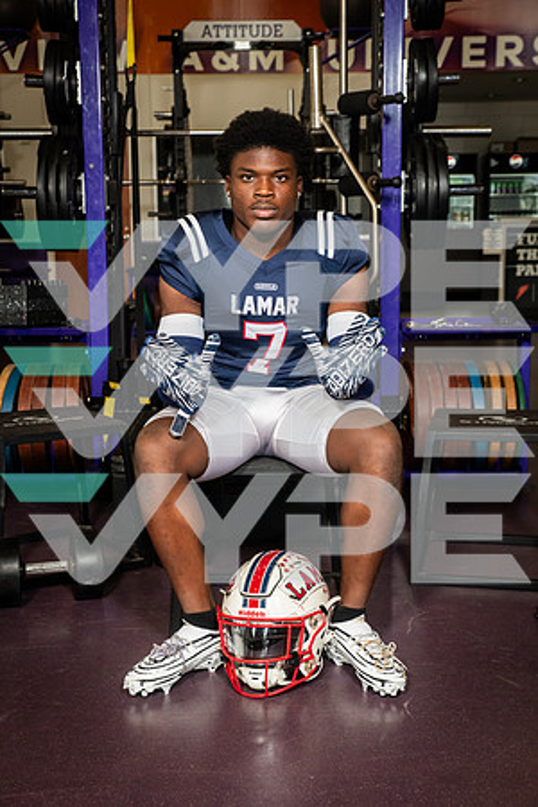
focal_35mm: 50
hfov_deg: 27.0
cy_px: 404
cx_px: 269
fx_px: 1121
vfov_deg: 39.6
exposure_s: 1/250
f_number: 7.1
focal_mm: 50
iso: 800
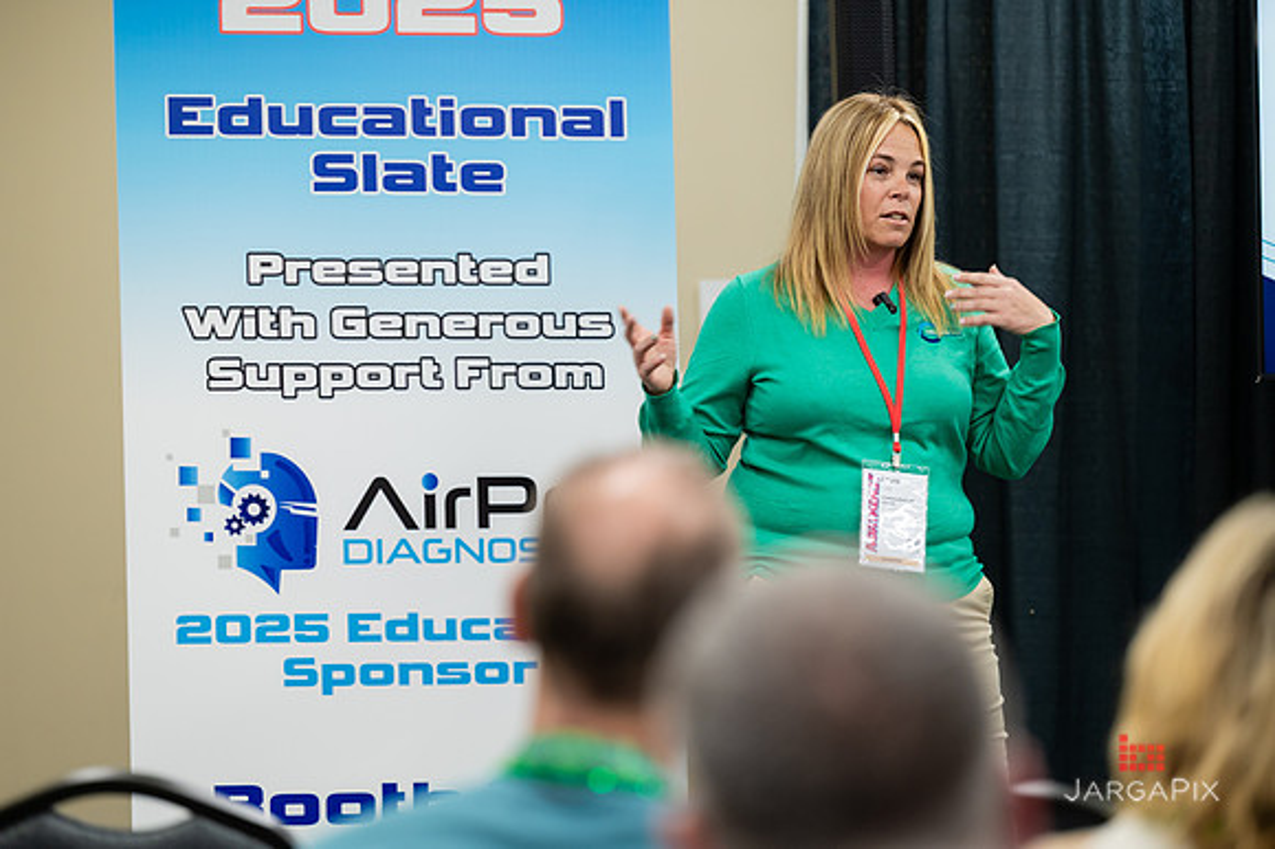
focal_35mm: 143
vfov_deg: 9.6
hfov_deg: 14.4
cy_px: 423
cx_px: 635
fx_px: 5054
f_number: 3.2
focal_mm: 135
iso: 1000
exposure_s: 1/200
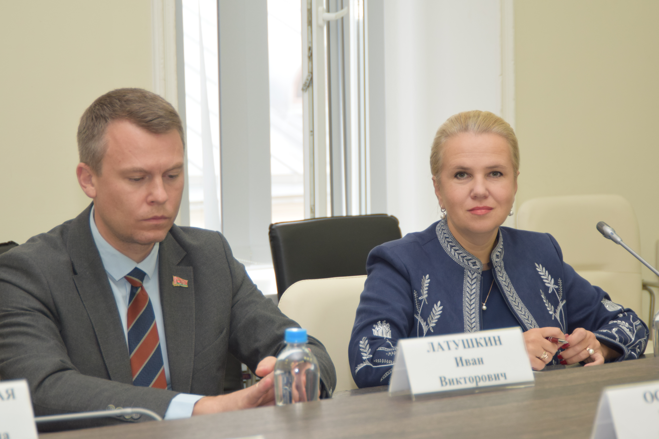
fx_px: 2251
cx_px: 330
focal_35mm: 123
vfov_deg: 11.1
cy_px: 220
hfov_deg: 16.7
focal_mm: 82
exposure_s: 1/125
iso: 640
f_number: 5.6
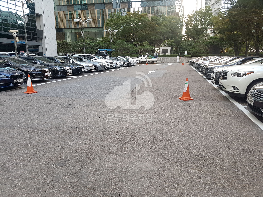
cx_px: 132
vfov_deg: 53.1
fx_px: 198
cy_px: 98
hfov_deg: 67.3
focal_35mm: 26
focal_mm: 4.2
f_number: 1.7
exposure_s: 1/120
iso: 100
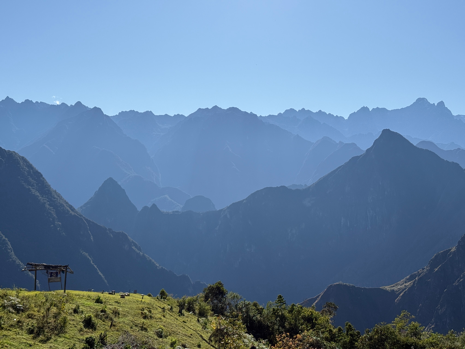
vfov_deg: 30.3
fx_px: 645
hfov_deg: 39.7
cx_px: 232
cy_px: 174
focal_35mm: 48
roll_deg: -2.0
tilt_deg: +1.7
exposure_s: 1/8772
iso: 64
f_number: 1.78
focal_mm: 6.76
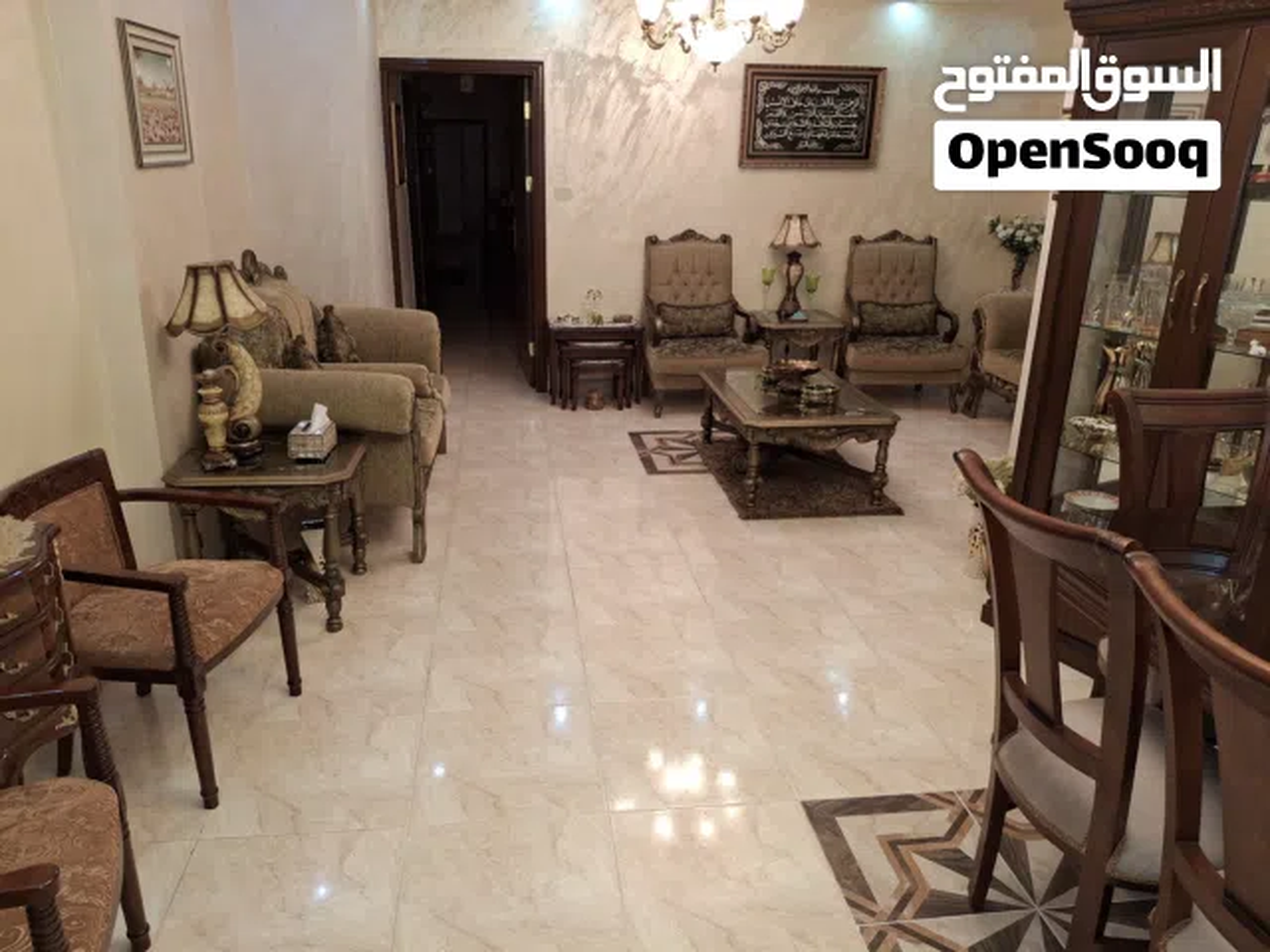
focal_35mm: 25
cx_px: 635
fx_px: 917
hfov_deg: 69.4
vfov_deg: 54.9
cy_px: 476
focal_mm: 4.69
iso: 125
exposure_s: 1/50
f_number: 1.8
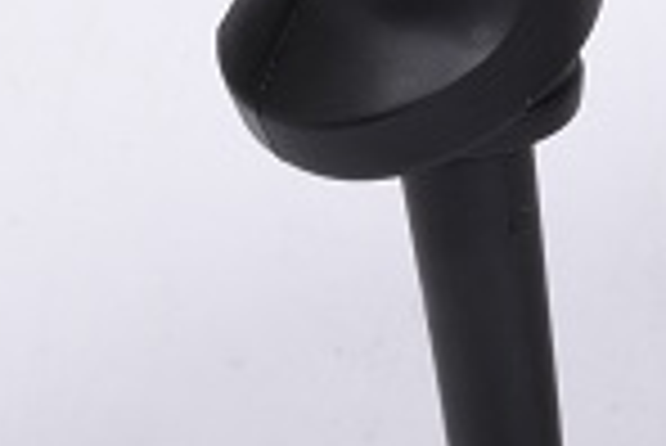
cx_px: -720
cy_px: -687
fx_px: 9018
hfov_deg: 4.2
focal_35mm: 487
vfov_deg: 2.8
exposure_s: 1/200
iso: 100
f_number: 32
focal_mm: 60
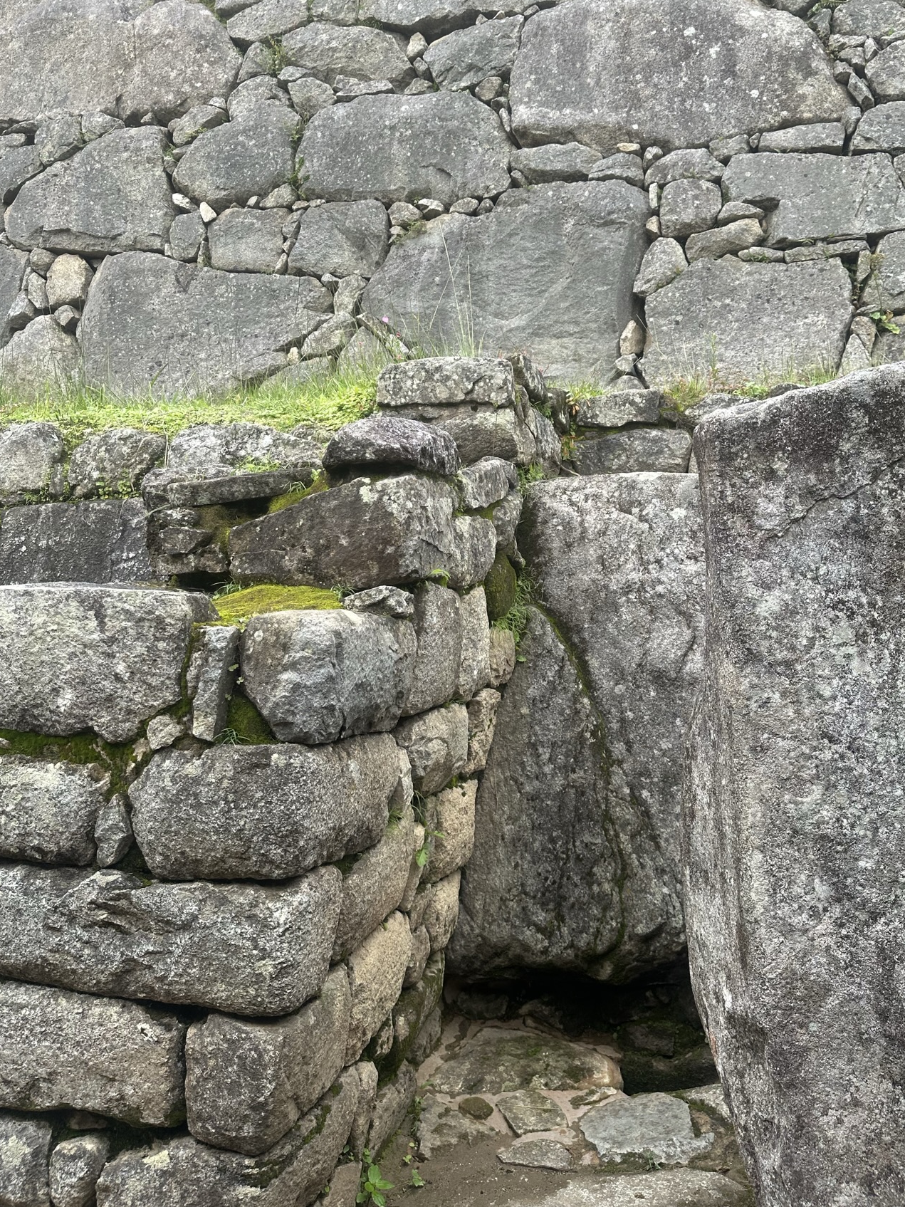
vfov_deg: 61.4
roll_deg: -2.2
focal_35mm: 29
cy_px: 513
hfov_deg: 48.1
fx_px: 1011
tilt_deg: +7.7
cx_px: 504
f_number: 1.78
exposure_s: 1/927
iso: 80
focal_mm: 6.86
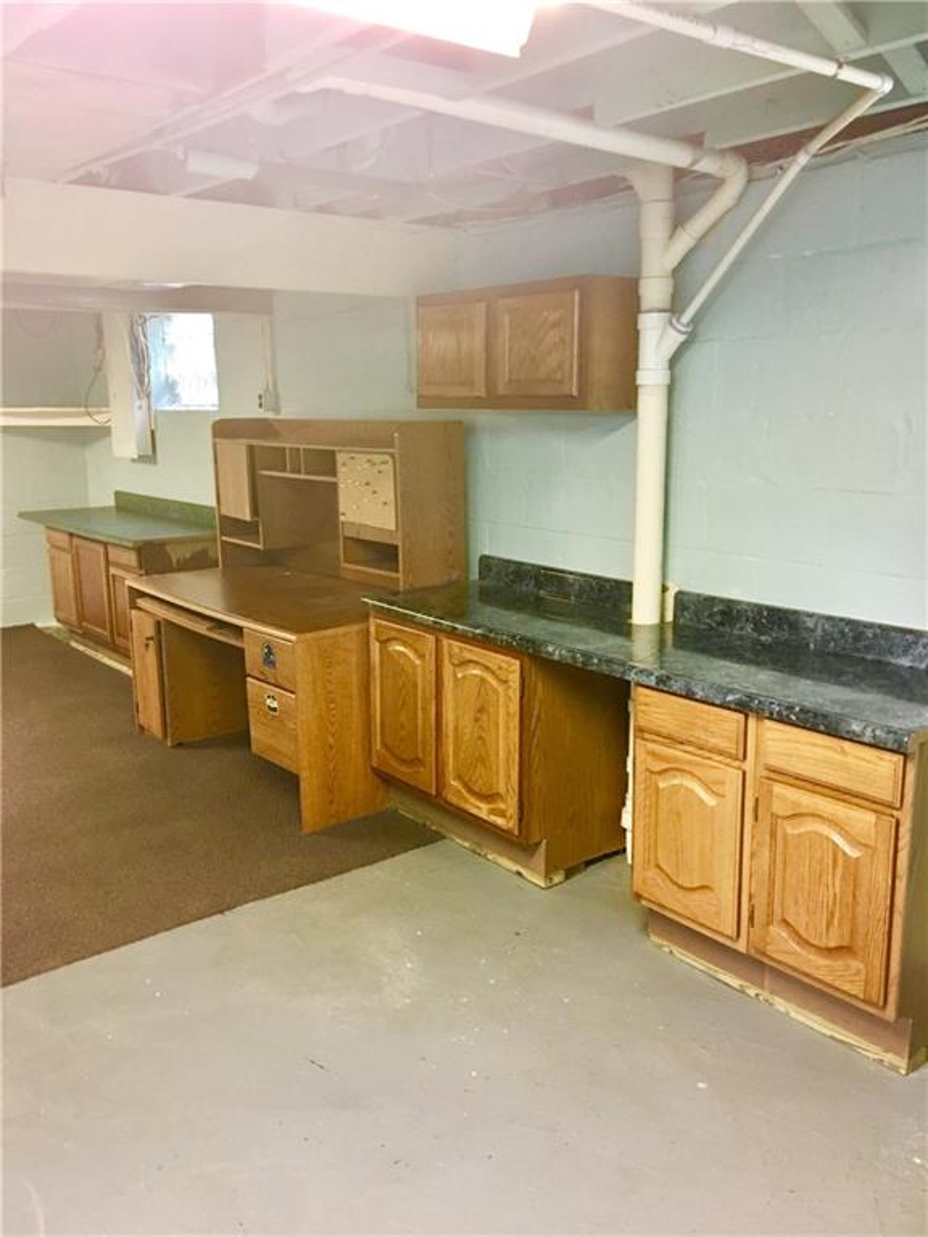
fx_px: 1037
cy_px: 618
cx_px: 464
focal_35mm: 29
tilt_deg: -11.2
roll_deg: +0.2
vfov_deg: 61.7
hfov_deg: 48.2
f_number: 2.2
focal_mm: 4.15
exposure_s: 1/15
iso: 64
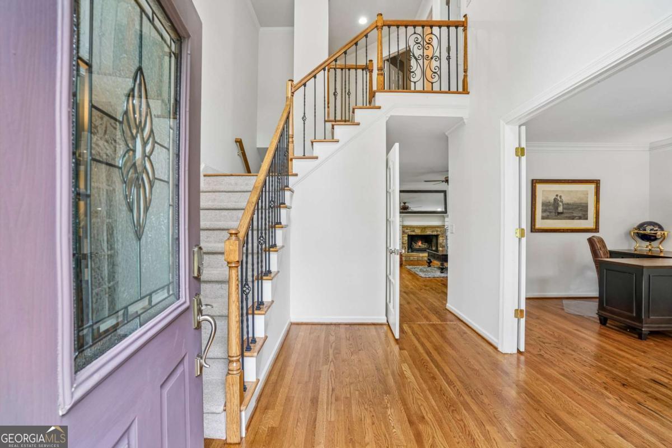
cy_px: 224
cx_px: 336
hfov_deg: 96.7
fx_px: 299
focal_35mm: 16
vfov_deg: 73.7
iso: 400
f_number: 8
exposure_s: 1/10
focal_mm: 16
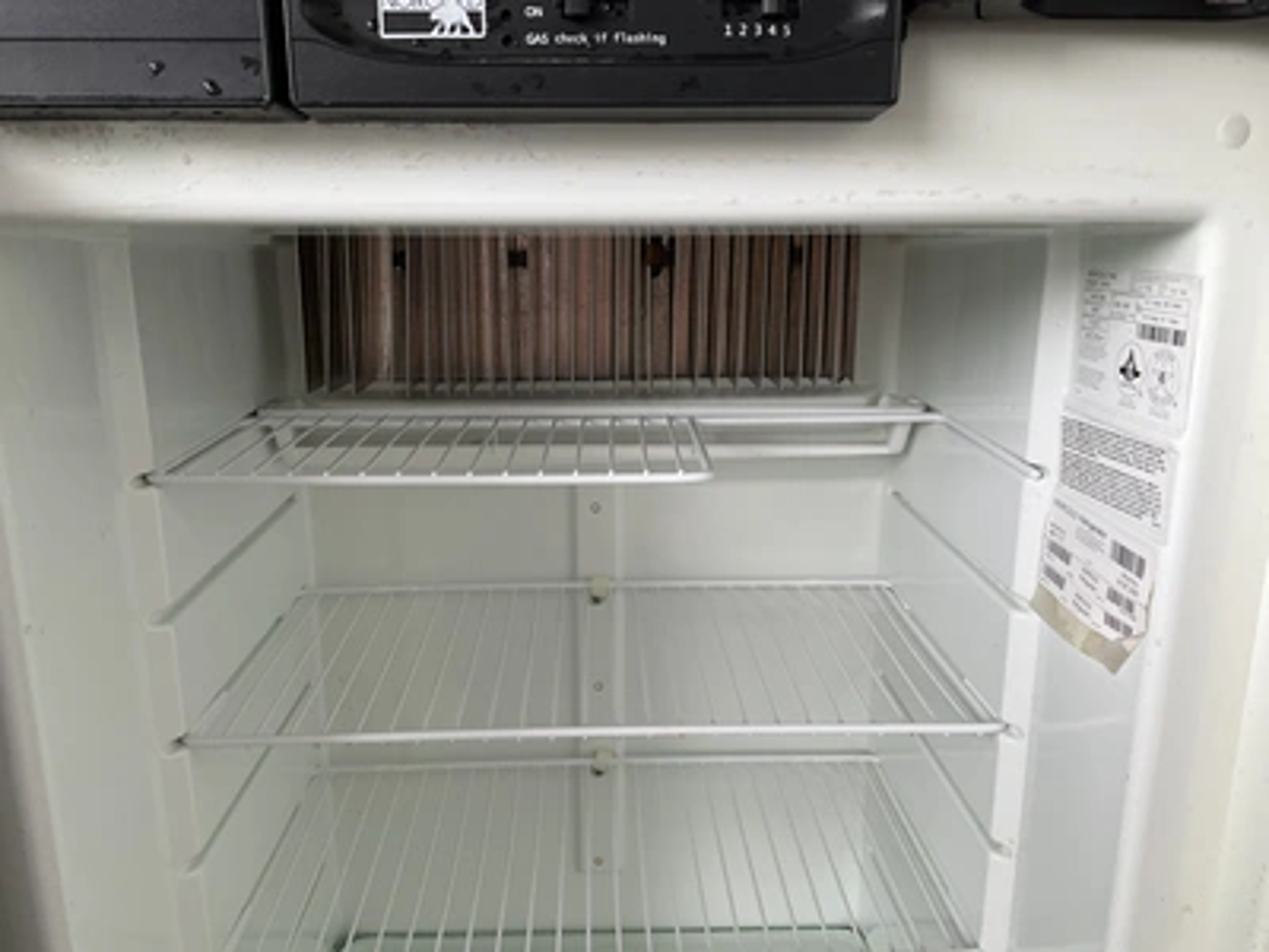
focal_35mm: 29
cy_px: 476
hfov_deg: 61.7
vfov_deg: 48.2
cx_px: 634
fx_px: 1063
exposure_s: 1/122
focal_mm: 3
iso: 40
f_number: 1.8
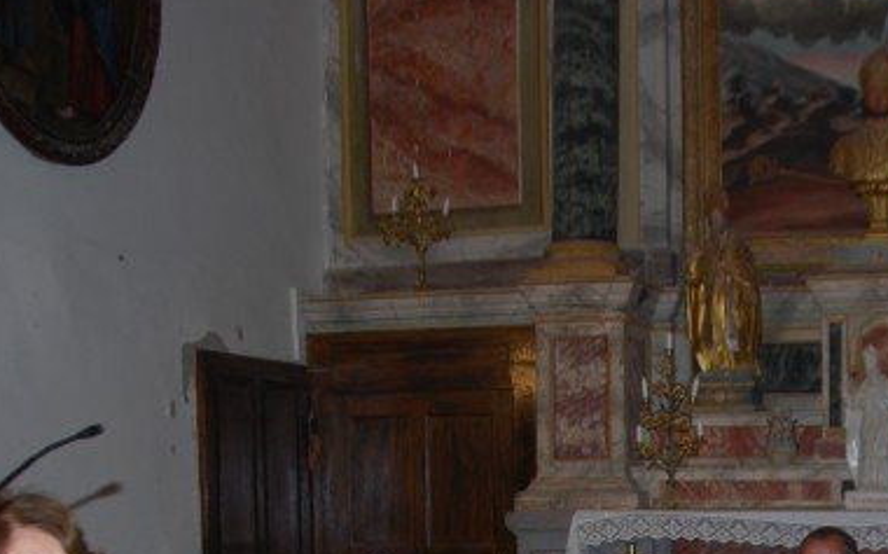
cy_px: 671
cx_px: 734
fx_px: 1572
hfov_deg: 30.6
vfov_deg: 18.9
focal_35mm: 65
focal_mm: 18
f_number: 3.5
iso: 200
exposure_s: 1/60
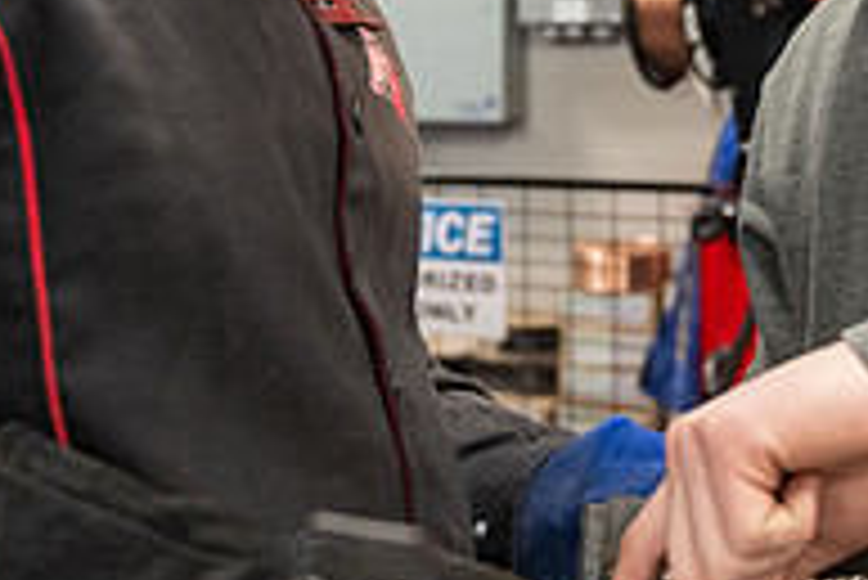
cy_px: 7
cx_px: 594
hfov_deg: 27.8
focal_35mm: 72
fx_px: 1737
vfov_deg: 18.5
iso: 2500
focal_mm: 24
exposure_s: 1/400
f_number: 2.8
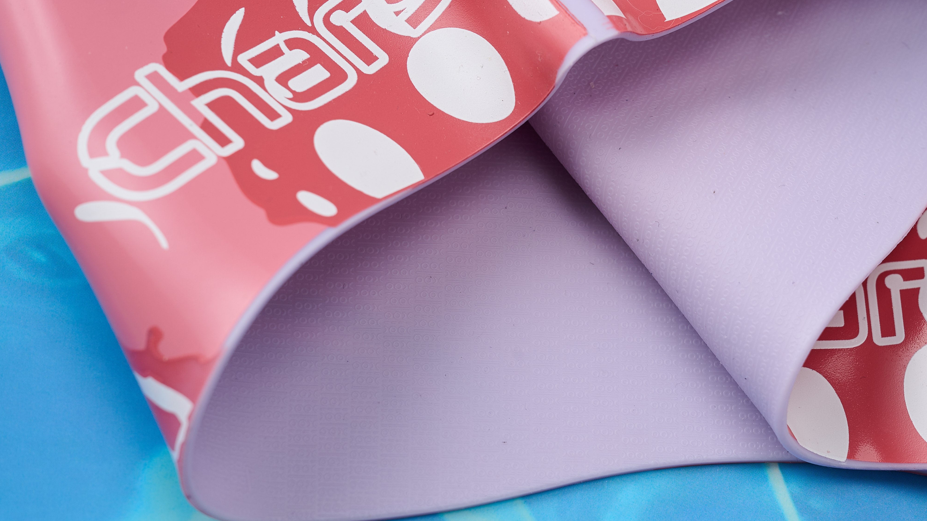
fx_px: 2728
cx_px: 689
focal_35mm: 111
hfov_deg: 19.2
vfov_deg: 10.9
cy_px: 297
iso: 100
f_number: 10
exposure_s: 1/160
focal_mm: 70
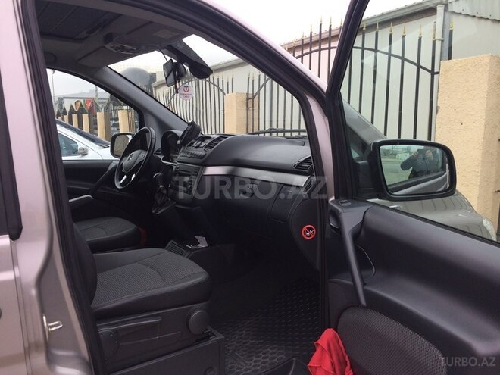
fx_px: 419
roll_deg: +0.3
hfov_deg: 61.7
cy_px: 188
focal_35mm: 29
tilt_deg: -9.7
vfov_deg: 48.2
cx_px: 250
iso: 32
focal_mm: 4.15
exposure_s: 1/230
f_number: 2.2
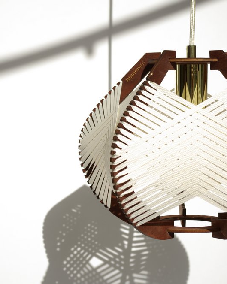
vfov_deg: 20.5
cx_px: 114
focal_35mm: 94
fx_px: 786
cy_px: 131
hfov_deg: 16.4
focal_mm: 55
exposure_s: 1/640
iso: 160
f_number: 7.1
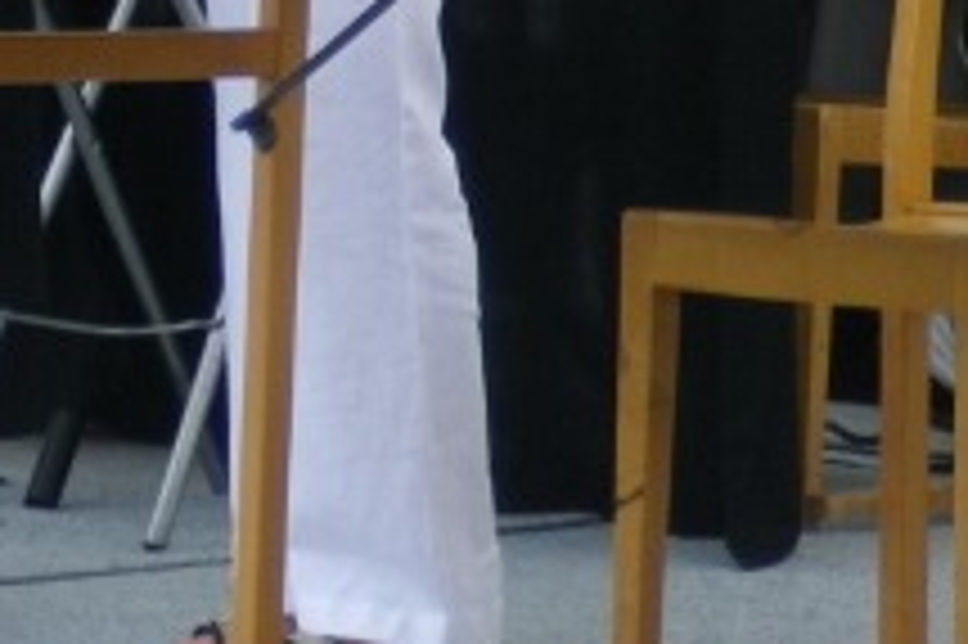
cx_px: -158
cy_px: -369
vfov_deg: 4.9
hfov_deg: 7.4
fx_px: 7415
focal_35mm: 276
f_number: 4.4
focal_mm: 16.02
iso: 100
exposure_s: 1/320
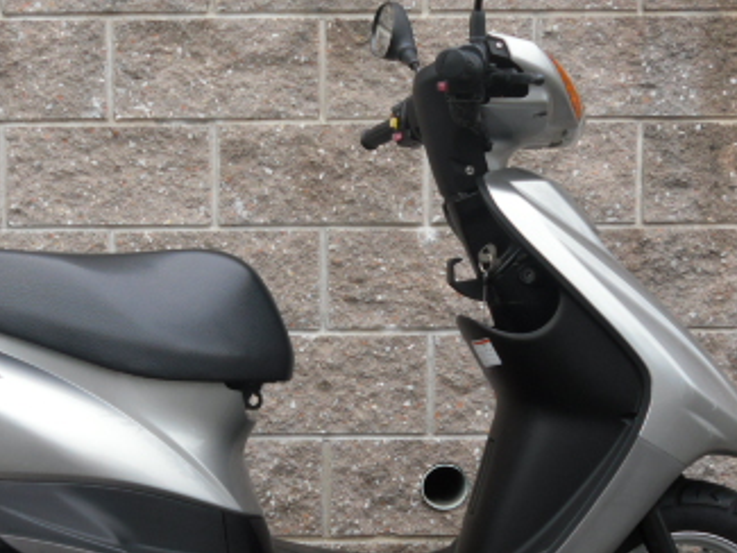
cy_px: 349
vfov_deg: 23.2
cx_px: 249
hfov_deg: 30.5
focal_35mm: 63
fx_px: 1342
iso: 100
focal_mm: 5.8
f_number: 3.5
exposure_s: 1/200
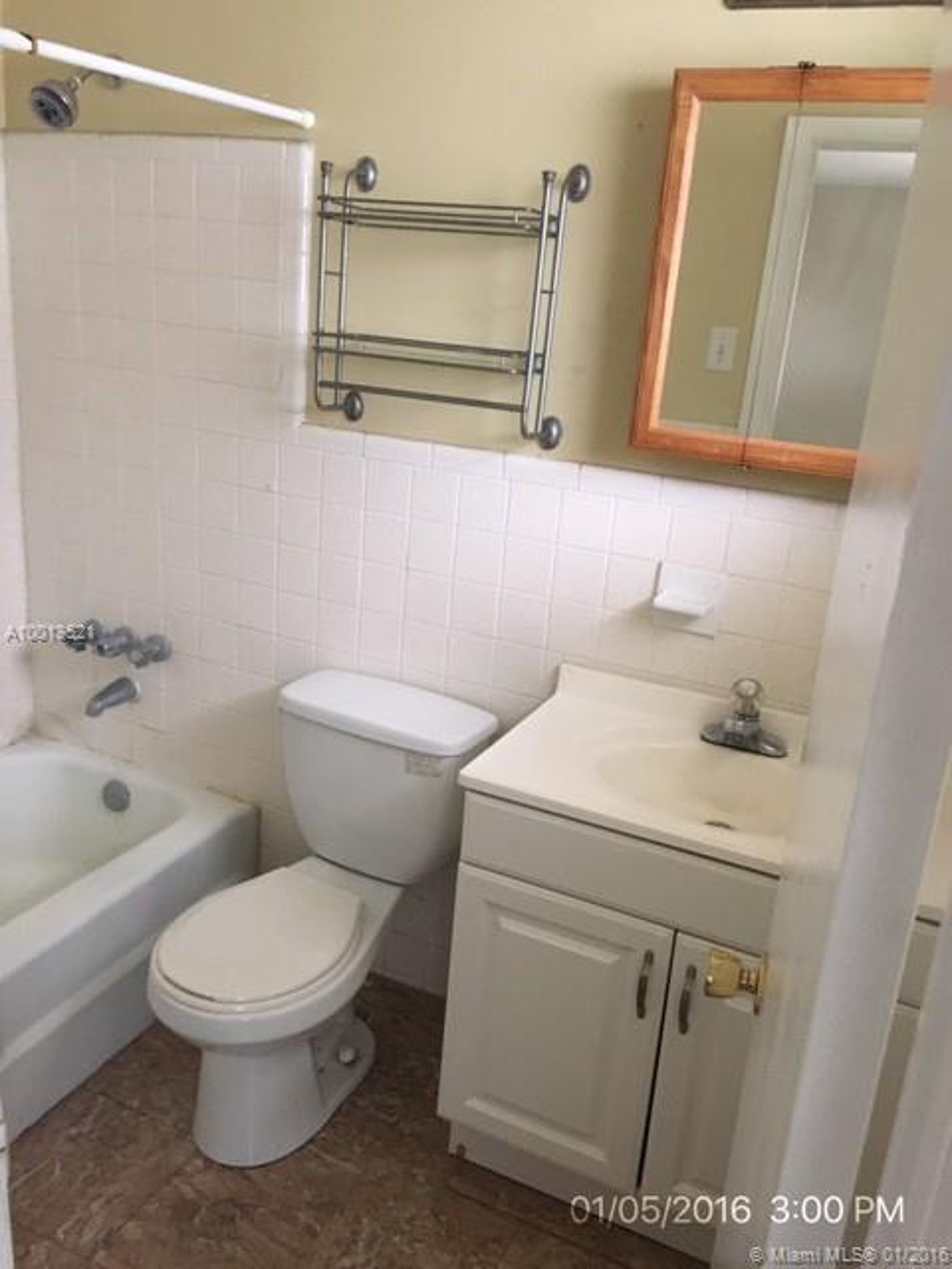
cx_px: 476
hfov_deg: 48.2
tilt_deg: -17.4
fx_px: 1063
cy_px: 634
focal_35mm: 29
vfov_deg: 61.7
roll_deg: -4.6
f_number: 2.2
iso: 160
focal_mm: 4.15
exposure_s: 1/30
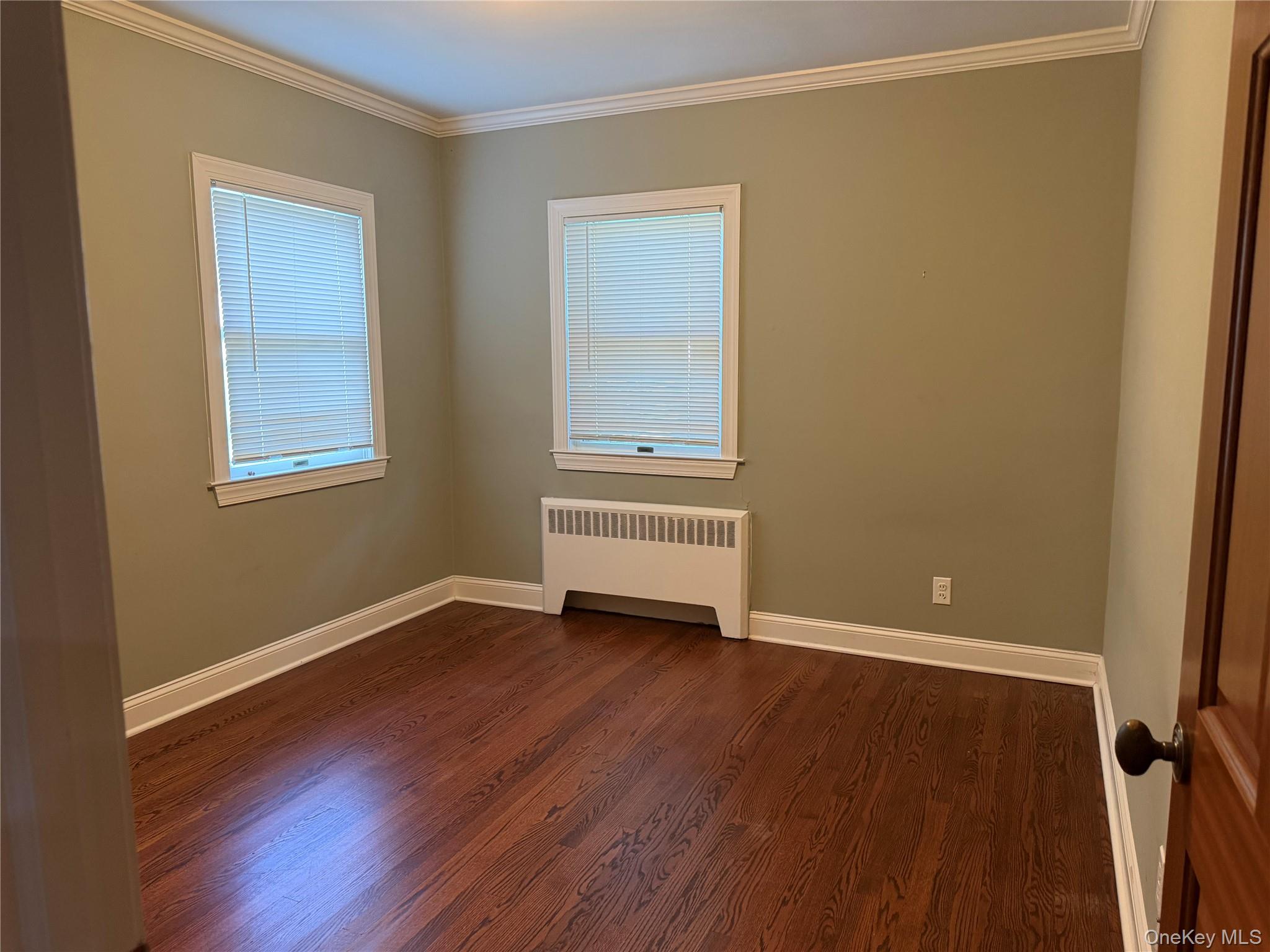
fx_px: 881
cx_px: 635
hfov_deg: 71.6
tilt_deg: -8.1
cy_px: 476
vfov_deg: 56.8
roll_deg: +0.3
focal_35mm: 24
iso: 400
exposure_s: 1/60
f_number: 1.78
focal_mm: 6.76
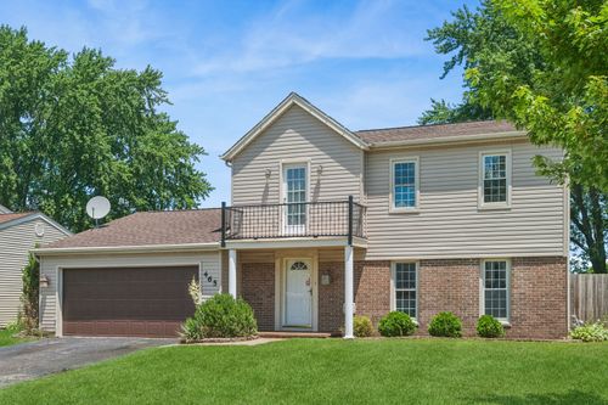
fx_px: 675
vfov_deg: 33.4
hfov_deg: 48.5
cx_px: 304
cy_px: 202
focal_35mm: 40
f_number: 8
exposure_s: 1/800
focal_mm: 40
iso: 400
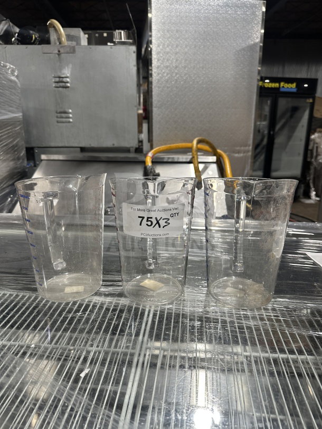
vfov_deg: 71.6
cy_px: 214
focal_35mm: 24
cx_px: 161
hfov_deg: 56.8
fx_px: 298
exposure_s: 1/121
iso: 160
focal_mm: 6.86
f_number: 1.78
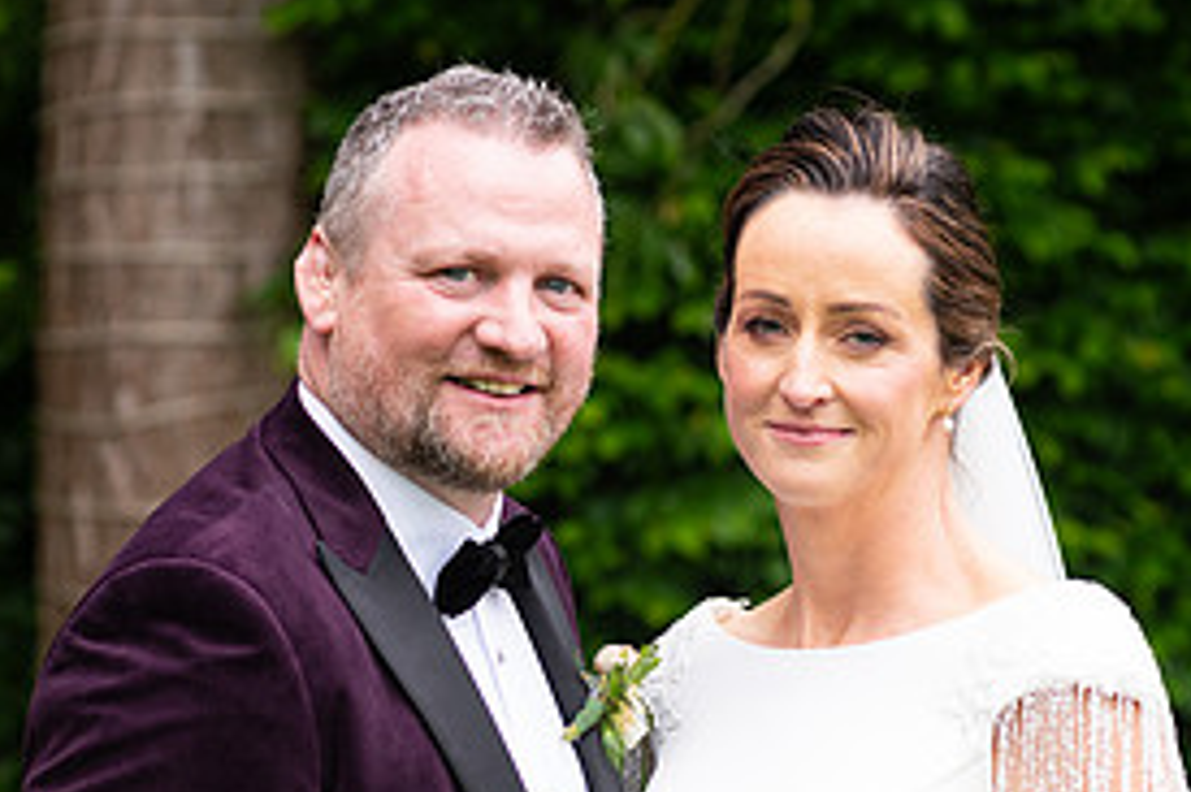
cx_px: 615
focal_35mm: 169
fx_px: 5588
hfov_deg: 12.2
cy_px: 686
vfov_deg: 8.1
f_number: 3.5
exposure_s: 1/200
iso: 250
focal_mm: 80
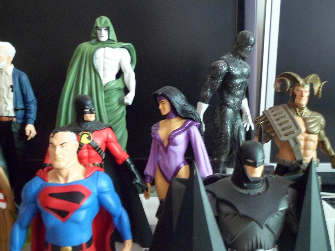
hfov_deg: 51.4
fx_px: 348
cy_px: 126
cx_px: 168
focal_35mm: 36
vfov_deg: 39.7
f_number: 3.8
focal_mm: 6.6
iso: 400
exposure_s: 1/3
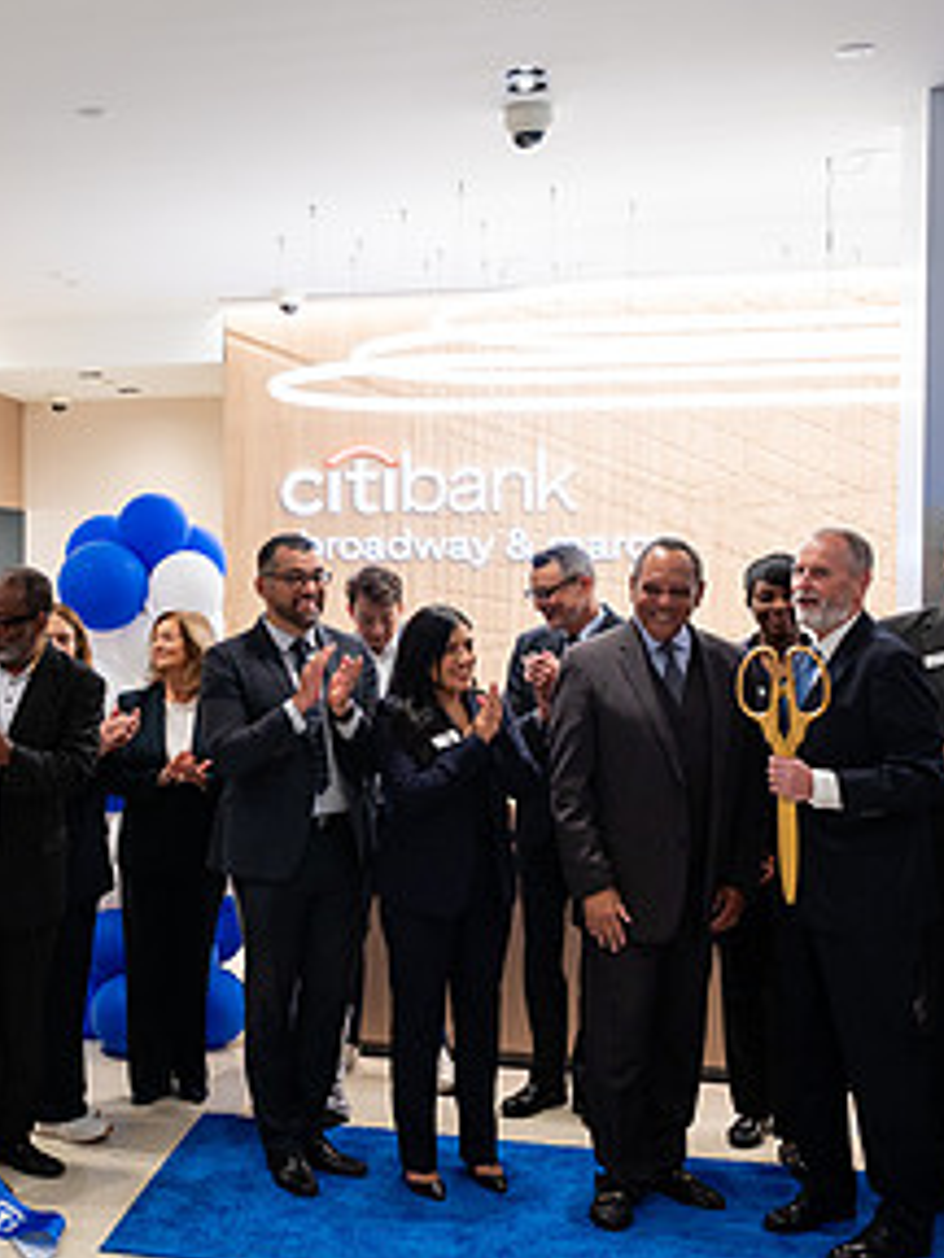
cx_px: 32
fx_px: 1745
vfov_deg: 39.7
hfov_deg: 28.6
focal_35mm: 48
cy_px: 626
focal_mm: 24
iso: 400
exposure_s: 1/160
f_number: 4
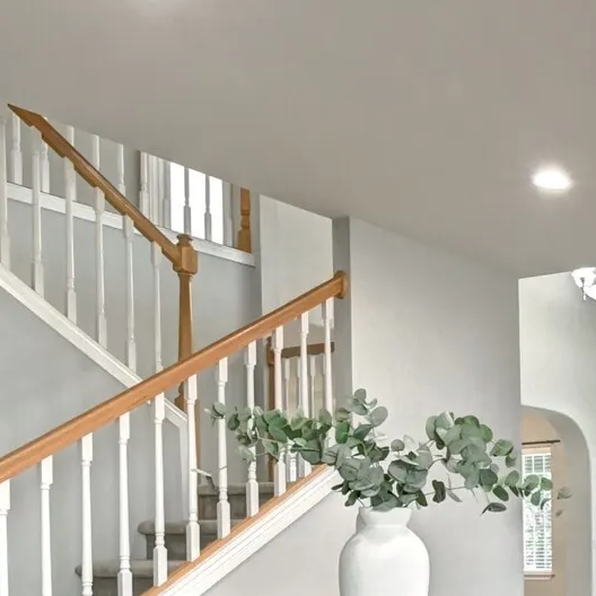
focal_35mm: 41
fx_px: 799
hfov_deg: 28.8
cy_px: 580
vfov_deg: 37.1
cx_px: 862
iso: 3200
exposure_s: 1/8
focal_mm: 10
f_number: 11
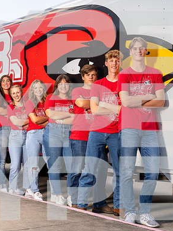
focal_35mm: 67
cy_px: 116
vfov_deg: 29.0
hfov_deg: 21.7
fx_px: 447
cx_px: 37
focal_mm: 46
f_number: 8
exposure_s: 1/250
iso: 160
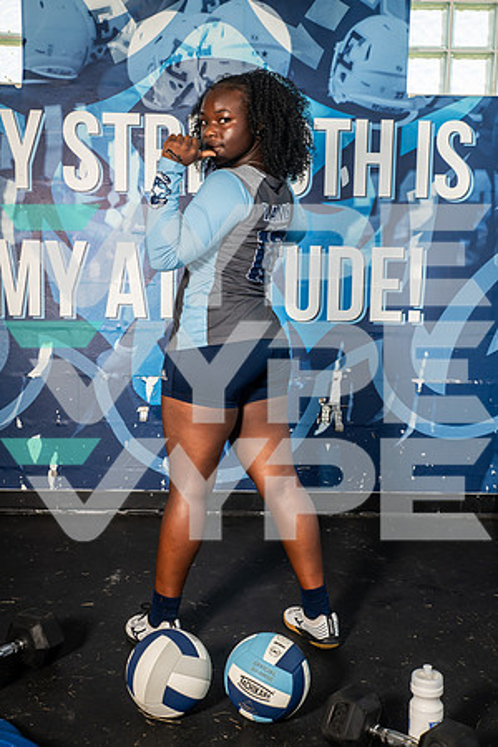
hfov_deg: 28.1
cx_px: 249
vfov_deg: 41.1
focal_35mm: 48
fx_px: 996
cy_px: 374
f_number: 7.1
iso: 250
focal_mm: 48
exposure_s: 1/250
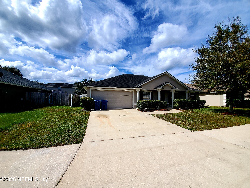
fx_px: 94
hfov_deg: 106.2
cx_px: 125
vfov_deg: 89.9
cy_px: 94
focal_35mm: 13
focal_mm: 1.8
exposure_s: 1/2000
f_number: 2.2
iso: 50
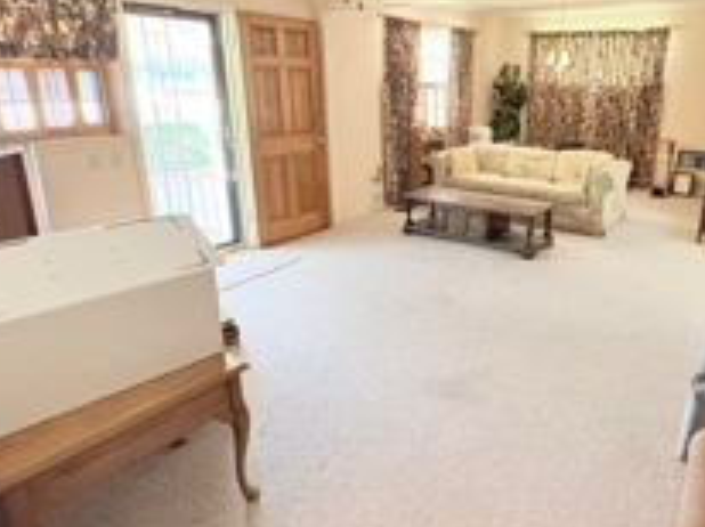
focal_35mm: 25
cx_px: 464
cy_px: 214
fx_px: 509
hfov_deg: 67.7
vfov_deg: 54.4
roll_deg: -0.3
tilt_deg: -14.4
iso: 500
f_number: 2.2
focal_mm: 2.22
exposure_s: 1/60
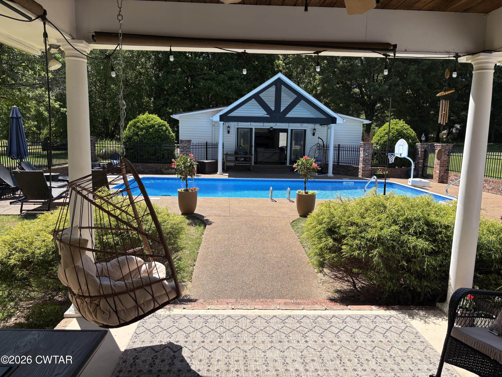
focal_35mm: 26
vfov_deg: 53.1
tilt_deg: -8.0
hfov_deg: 67.3
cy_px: 188
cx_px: 251
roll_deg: -1.2
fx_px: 377
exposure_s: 1/1799
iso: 50
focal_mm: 5.96
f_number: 1.6
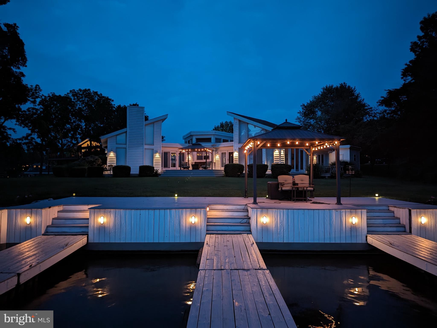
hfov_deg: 71.6
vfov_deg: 56.8
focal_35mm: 24
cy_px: 164
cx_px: 218
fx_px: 303
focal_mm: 6.81
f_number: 1.85
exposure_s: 1/24
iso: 1083
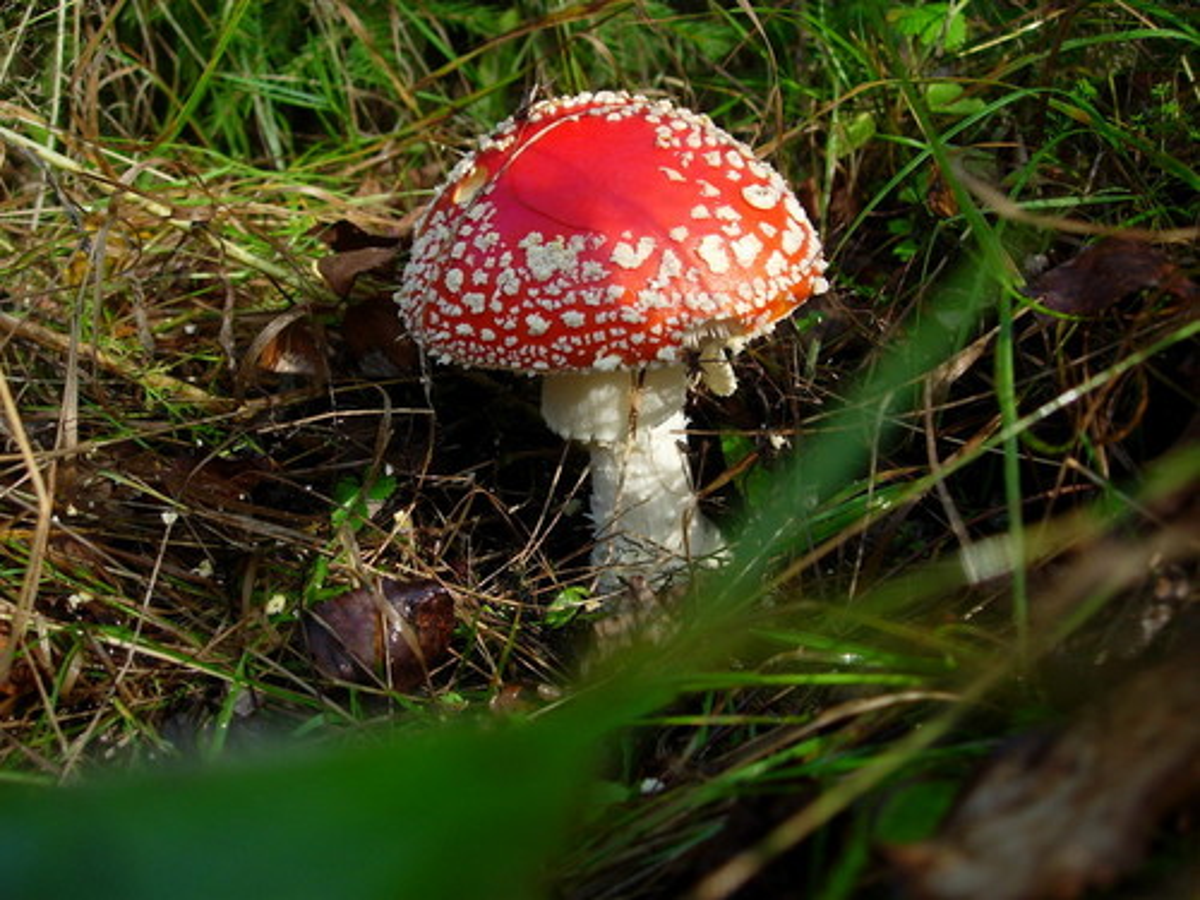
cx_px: 600
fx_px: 1317
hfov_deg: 49.0
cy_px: 450
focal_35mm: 38
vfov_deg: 37.7
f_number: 2.8
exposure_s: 1/313
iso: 79
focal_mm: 7.8
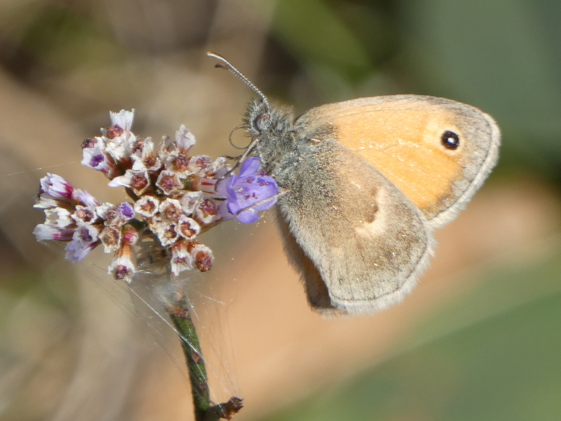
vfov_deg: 2.3
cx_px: 275
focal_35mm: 634
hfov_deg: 3.1
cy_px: 193
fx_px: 10278
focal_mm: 104.7
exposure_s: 1/160
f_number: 5.6
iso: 80
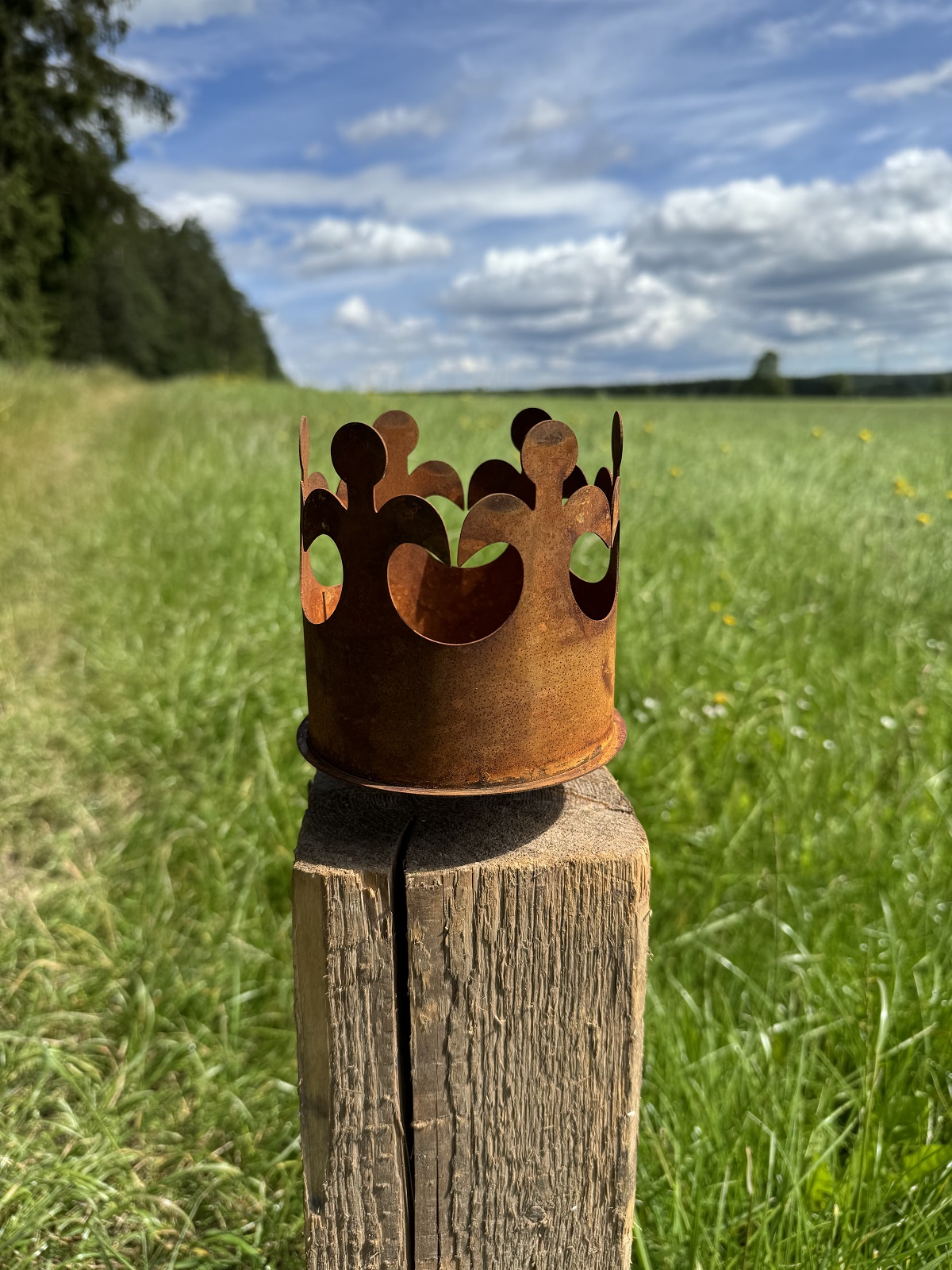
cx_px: 476
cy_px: 635
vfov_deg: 71.6
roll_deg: +3.3
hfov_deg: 56.8
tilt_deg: -13.5
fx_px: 880
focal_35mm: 24
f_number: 1.78
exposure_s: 1/4310
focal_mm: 6.76
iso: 80
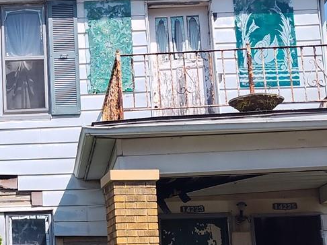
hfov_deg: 19.6
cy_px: 199
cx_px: -1
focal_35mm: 97
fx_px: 916
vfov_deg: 15.1
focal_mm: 5.56
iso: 100
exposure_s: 1/2026
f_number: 1.8
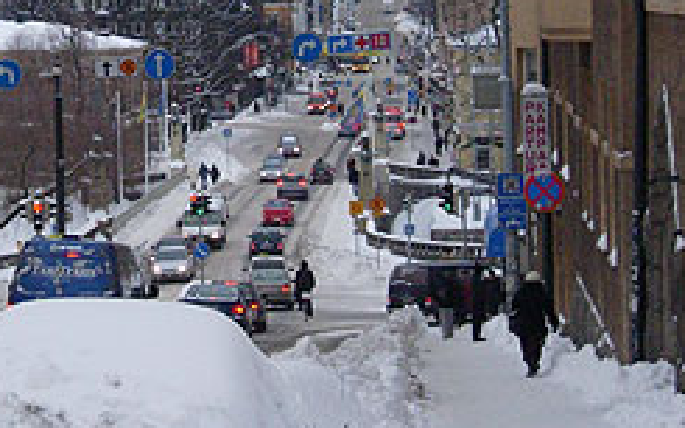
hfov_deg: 13.0
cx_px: 120
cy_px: 81
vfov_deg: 8.2
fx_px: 2986
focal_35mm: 160
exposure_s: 1/512
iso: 400
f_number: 4
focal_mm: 17
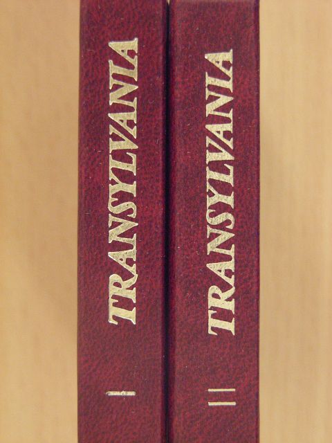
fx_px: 1266
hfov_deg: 14.9
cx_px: 166
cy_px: 222
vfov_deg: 19.8
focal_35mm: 99
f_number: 3.5
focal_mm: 16.5
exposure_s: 1/15
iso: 481
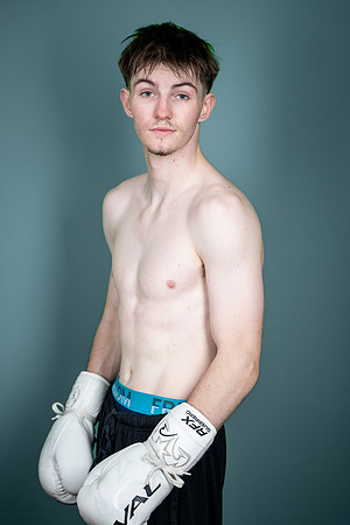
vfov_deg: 29.2
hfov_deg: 19.7
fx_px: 1006
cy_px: 262
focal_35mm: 69
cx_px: 175
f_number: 4
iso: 400
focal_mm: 69
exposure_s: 1/160
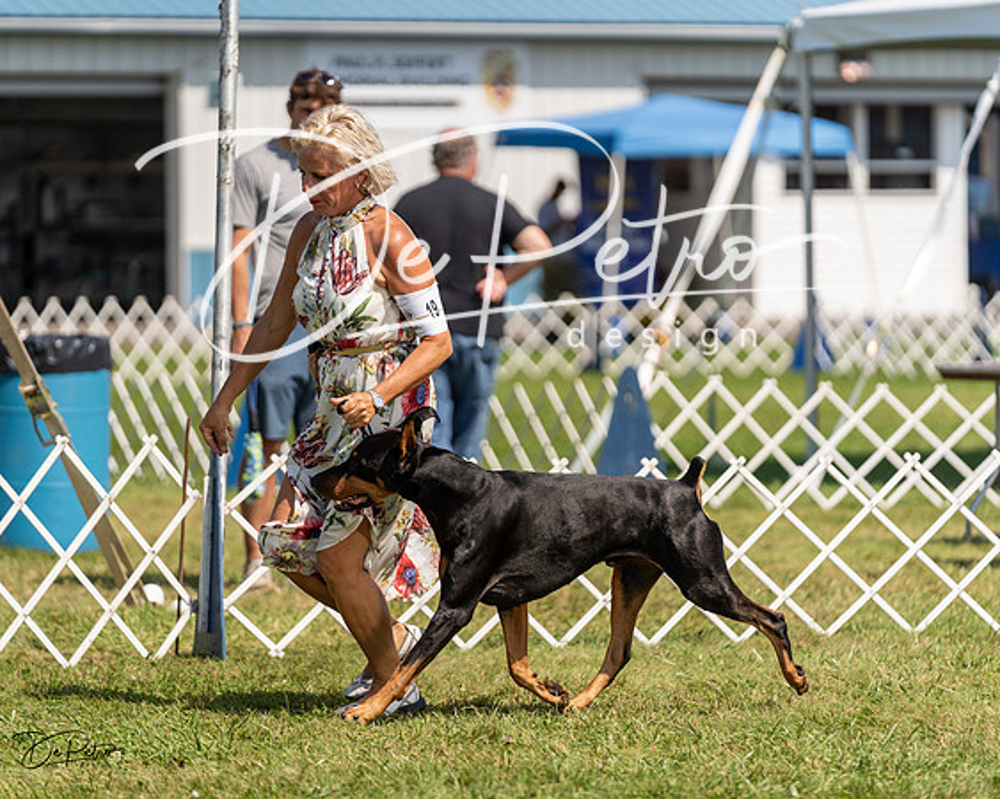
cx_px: 500
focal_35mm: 195
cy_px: 400
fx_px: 5764
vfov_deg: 7.9
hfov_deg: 9.9
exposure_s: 1/3200
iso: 200
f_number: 2.8
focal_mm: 173
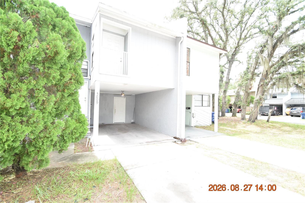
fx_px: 127
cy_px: 102
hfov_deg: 100.4
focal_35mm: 15
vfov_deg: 77.3
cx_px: 152
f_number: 6.7
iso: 400
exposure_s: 1/180
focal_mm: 10
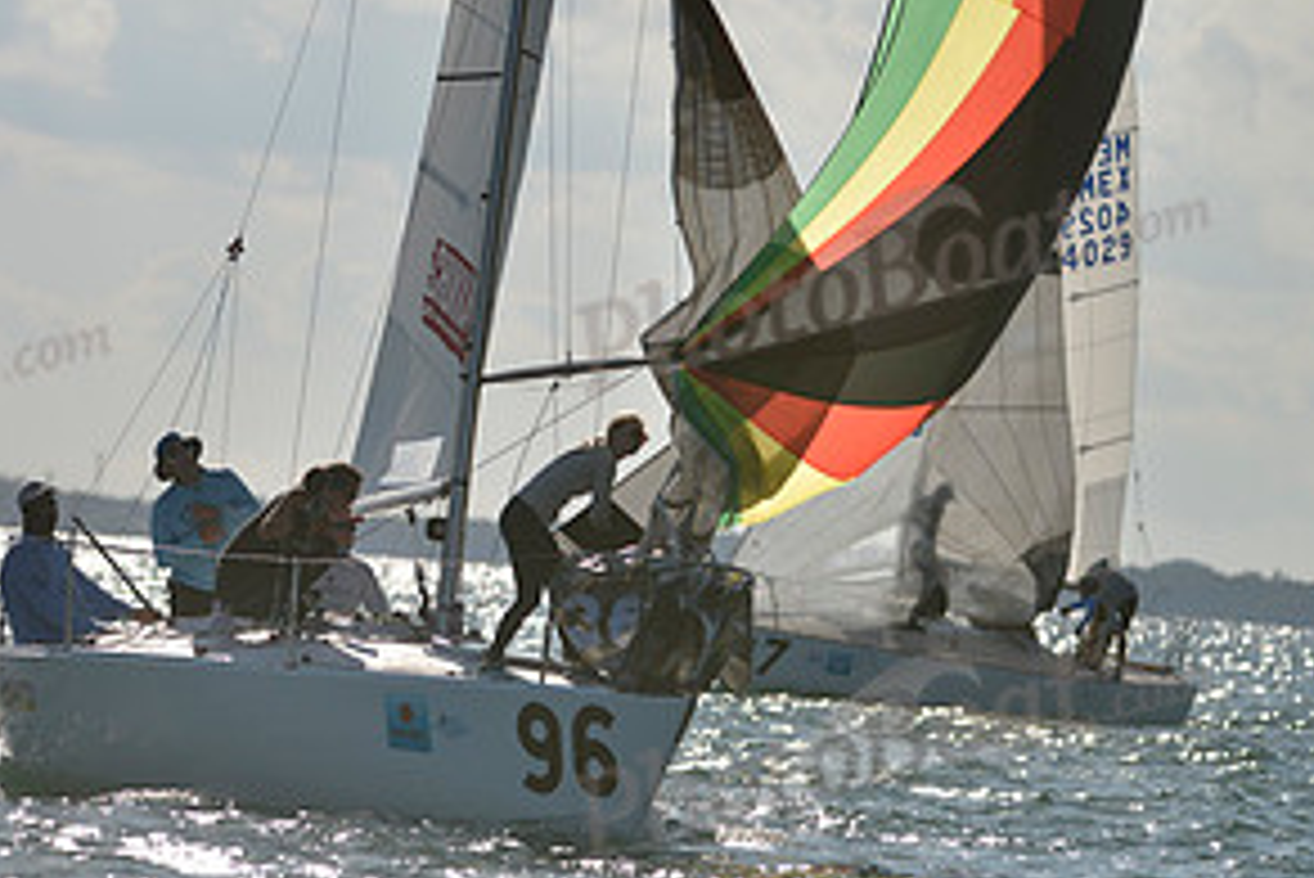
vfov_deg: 3.1
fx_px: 15958
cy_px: 574
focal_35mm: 437
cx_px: 346
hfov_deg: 4.7
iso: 200
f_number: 4
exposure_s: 1/6400
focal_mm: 220
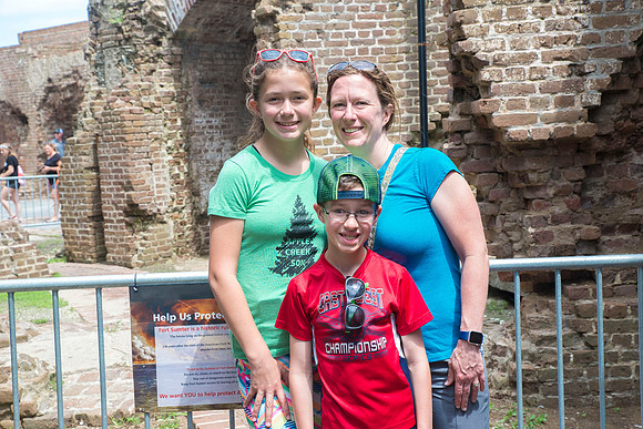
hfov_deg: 38.2
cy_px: 214
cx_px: 322
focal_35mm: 52
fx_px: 929
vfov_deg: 26.0
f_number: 10
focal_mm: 52
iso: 800
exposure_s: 1/400
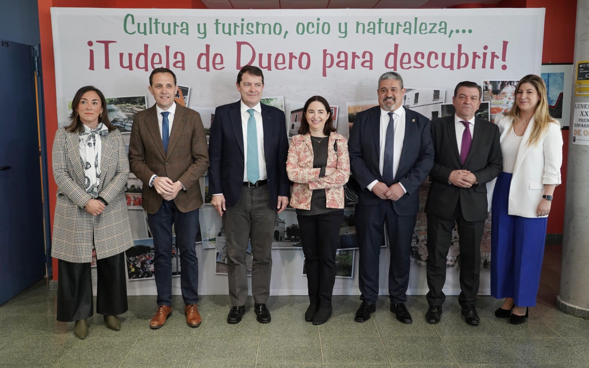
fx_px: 530
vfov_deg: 38.3
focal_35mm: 33
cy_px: 178
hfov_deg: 58.1
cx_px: 293
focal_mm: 32
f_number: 4
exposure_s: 1/160
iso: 2500
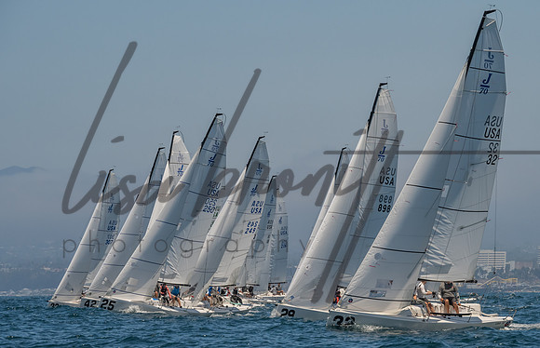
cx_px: 303
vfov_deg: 7.0
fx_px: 2841
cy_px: 223
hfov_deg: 10.9
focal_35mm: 191
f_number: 9
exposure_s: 1/1000
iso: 640
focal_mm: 145
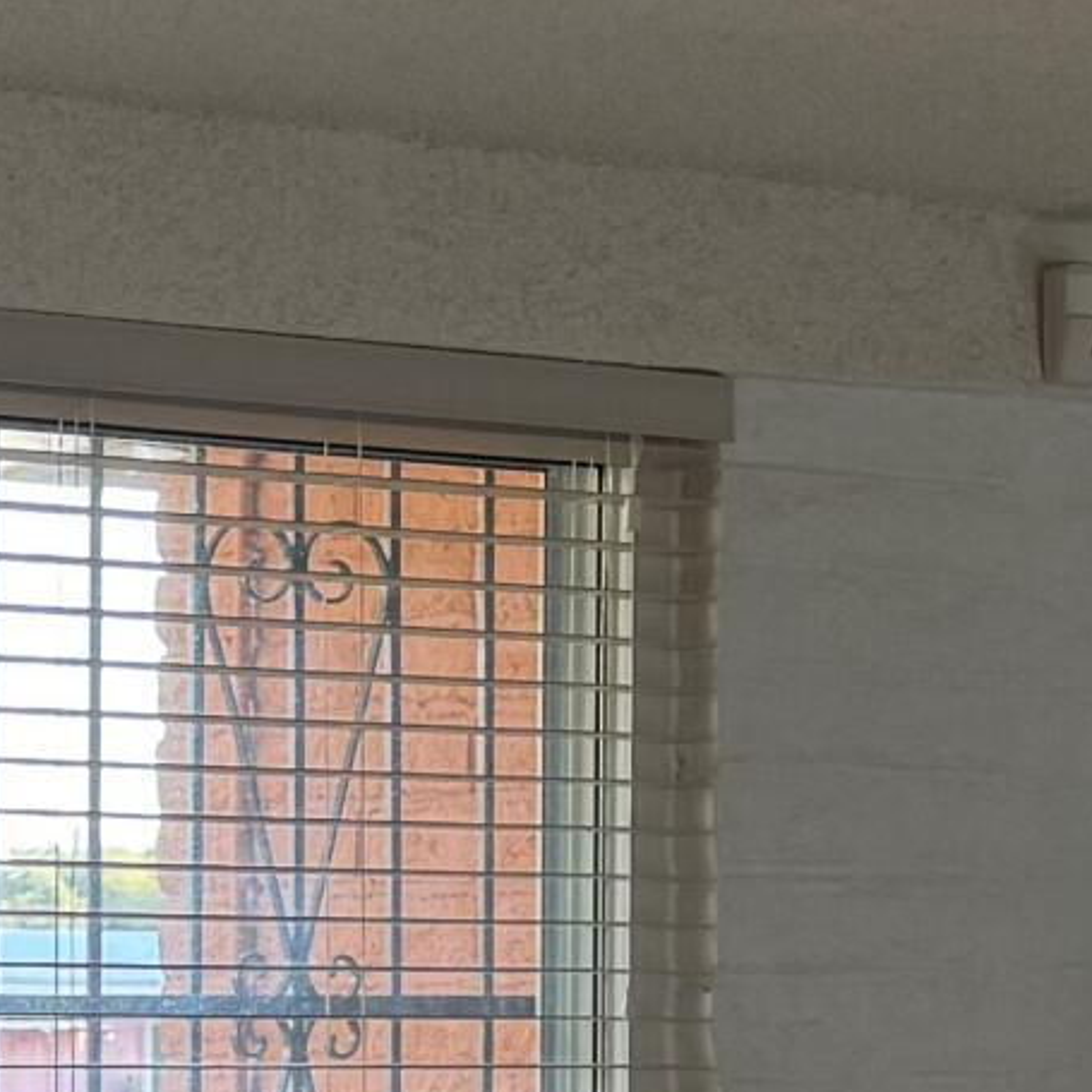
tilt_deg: +0.2
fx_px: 4997
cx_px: -175
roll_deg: -0.5
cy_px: 1063
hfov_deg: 12.2
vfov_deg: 12.3
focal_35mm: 140
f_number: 1.78
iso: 200
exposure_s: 1/60
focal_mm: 6.76
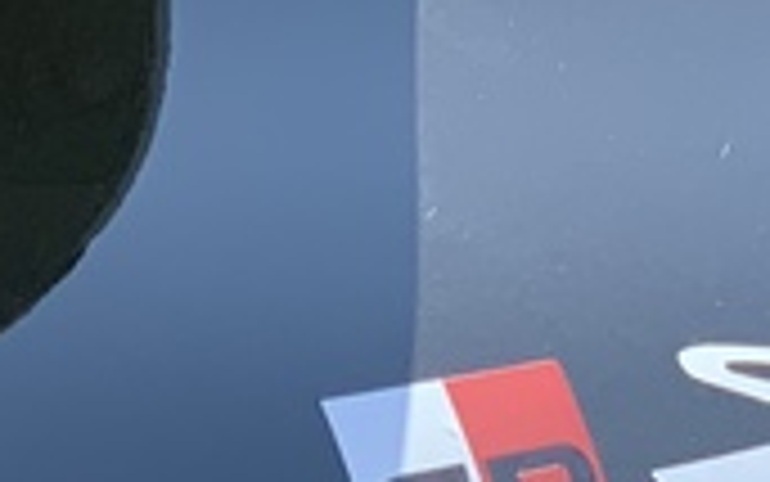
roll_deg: -0.3
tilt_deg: -17.8
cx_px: 1526
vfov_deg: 4.0
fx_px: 6759
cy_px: 1248
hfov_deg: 6.3
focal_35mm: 322
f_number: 2.4
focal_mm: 6
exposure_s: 1/320
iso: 16
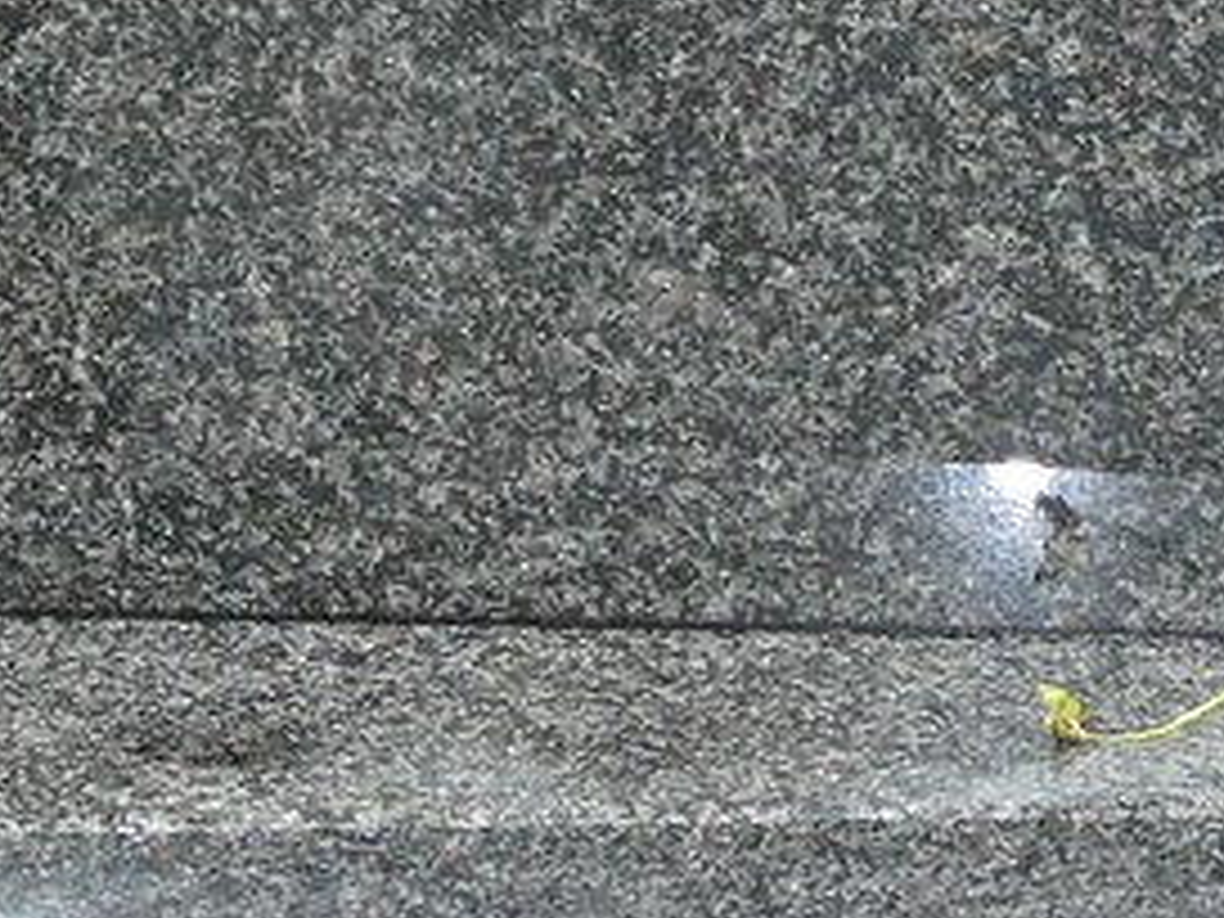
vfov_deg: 4.6
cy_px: -486
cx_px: 243
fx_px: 11244
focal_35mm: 318
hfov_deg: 6.2
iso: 125
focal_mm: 9.6
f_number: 4.1
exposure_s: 1/60
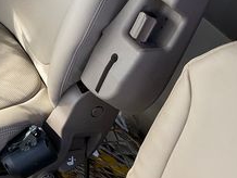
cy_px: -26
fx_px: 500
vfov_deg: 19.2
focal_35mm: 73
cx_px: -44
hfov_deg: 24.3
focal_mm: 3
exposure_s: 1/188
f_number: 1.8
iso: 16
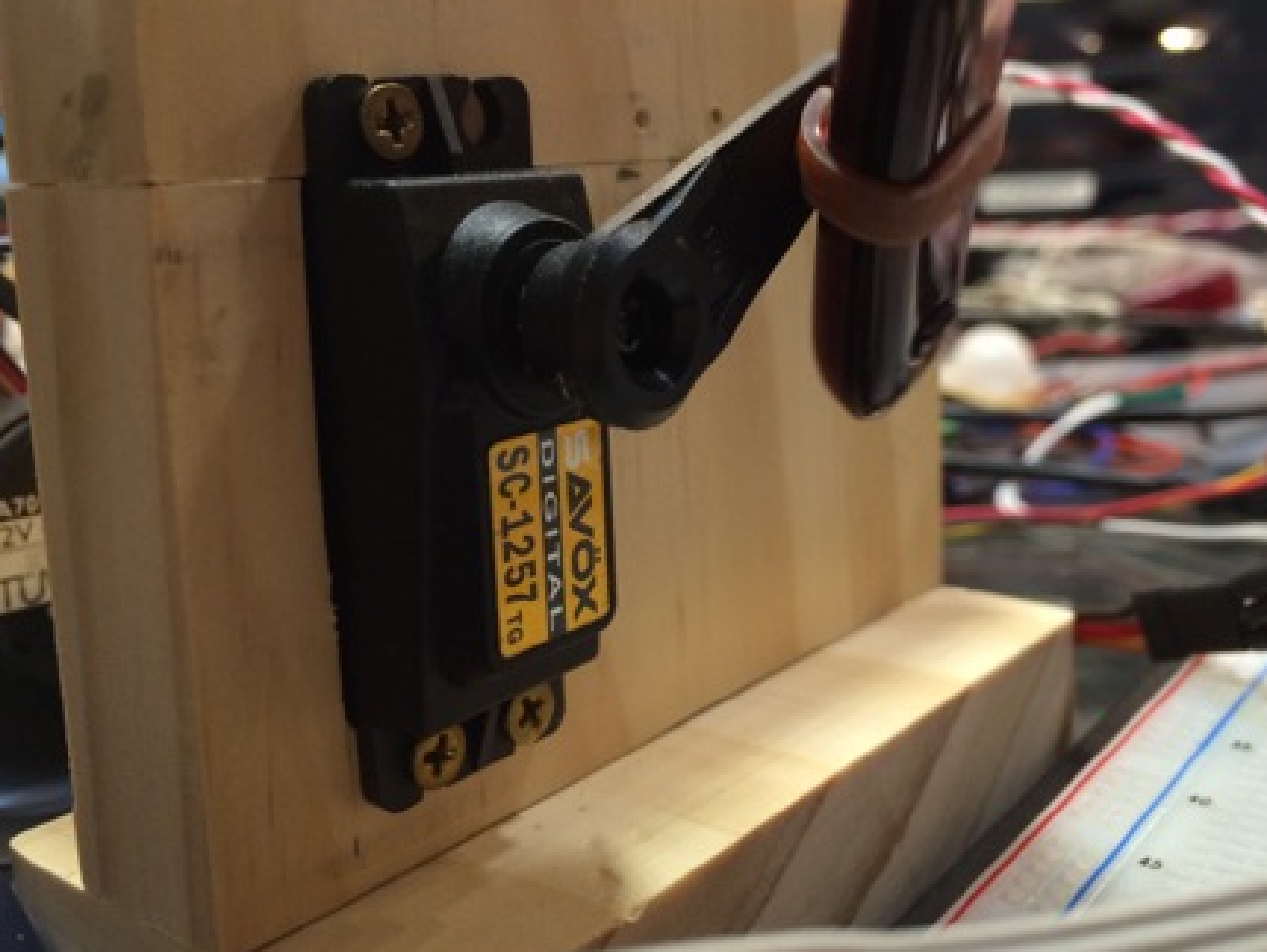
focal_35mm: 37
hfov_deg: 50.1
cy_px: 392
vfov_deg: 38.6
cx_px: 689
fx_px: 1355
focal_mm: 4.12
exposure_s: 1/30
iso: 64
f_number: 2.2
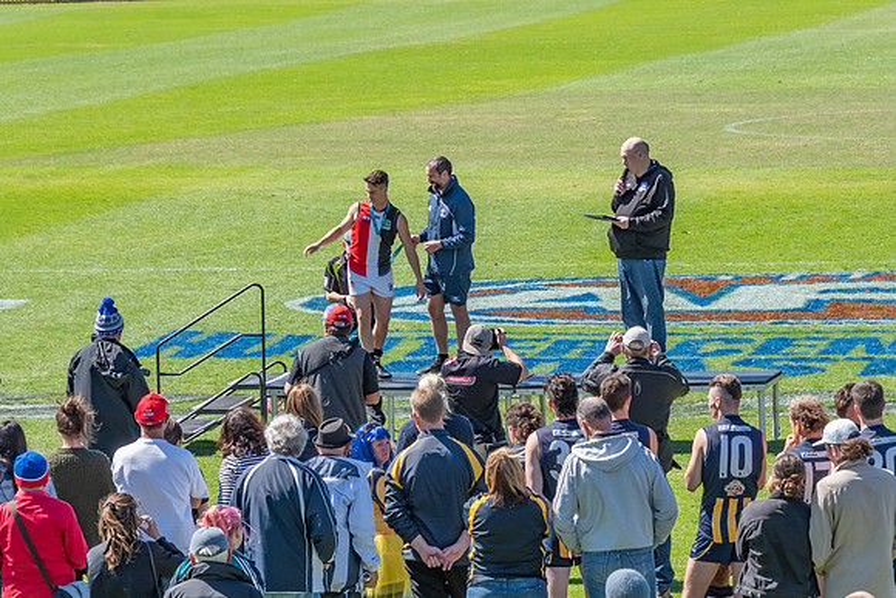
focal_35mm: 240
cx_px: 451
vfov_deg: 5.7
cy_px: 283
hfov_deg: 8.6
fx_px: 5979
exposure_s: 1/1250
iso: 800
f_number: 8
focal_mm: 145
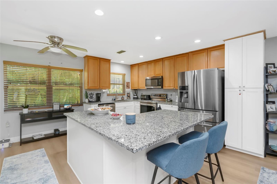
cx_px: 138
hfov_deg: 96.7
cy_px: 92
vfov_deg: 73.7
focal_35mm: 16
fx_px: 123
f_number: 6.7
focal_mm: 16
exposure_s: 1/60
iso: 1250
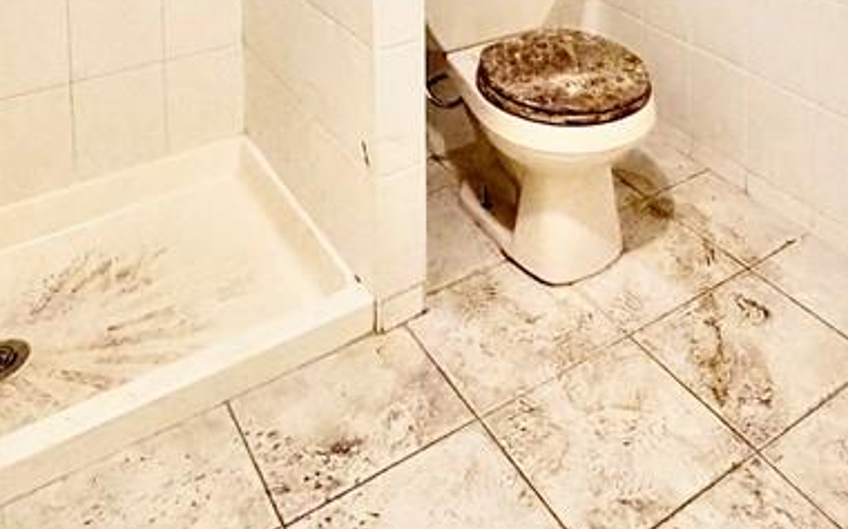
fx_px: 924
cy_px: -243
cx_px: 605
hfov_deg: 48.0
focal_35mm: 40
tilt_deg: -5.1
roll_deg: +0.0
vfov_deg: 25.1
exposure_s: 1/60
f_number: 2.2
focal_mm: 2.22
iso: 400
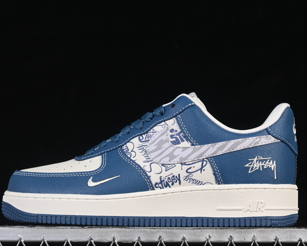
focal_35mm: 97
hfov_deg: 19.8
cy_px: 138
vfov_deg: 15.9
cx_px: 151
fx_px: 881
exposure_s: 1/80
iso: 160
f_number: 8
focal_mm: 50
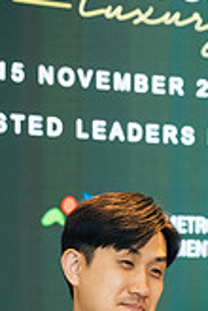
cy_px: 315
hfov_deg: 9.8
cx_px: 161
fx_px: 1205
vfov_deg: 14.5
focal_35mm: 139
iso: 1600
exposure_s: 1/250
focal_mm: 34.2
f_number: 3.2
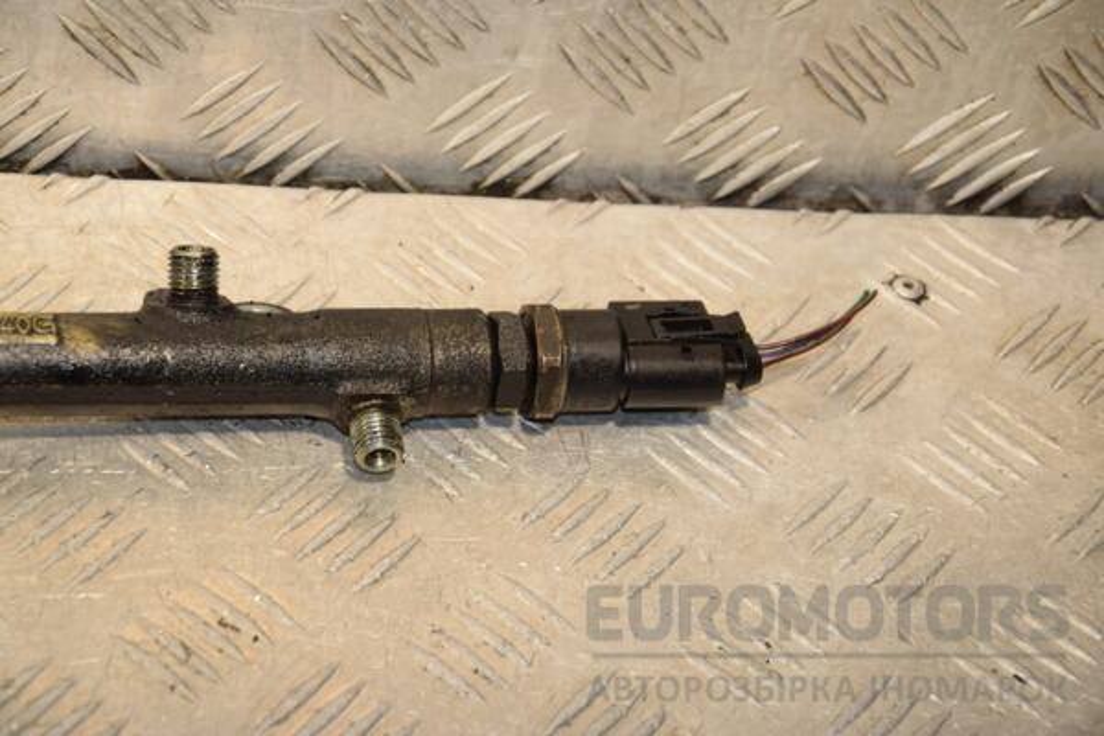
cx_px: 552
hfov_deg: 15.2
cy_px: 368
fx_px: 4140
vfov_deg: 10.2
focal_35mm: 135
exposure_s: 1/200
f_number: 7.1
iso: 800
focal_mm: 90
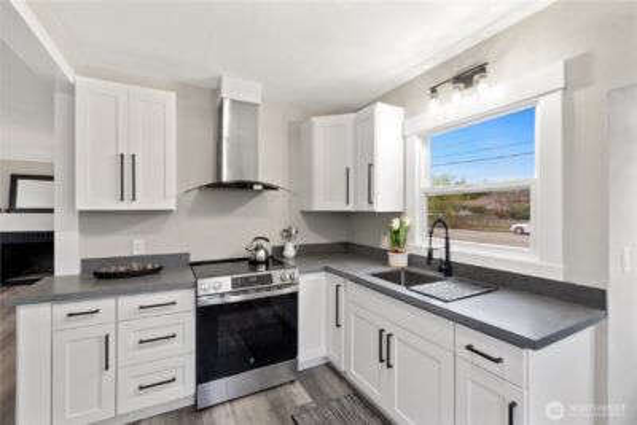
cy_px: 212
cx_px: 318
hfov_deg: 100.4
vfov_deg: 77.4
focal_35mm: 15
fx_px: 265
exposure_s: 1/8
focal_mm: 10
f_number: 9
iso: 1000
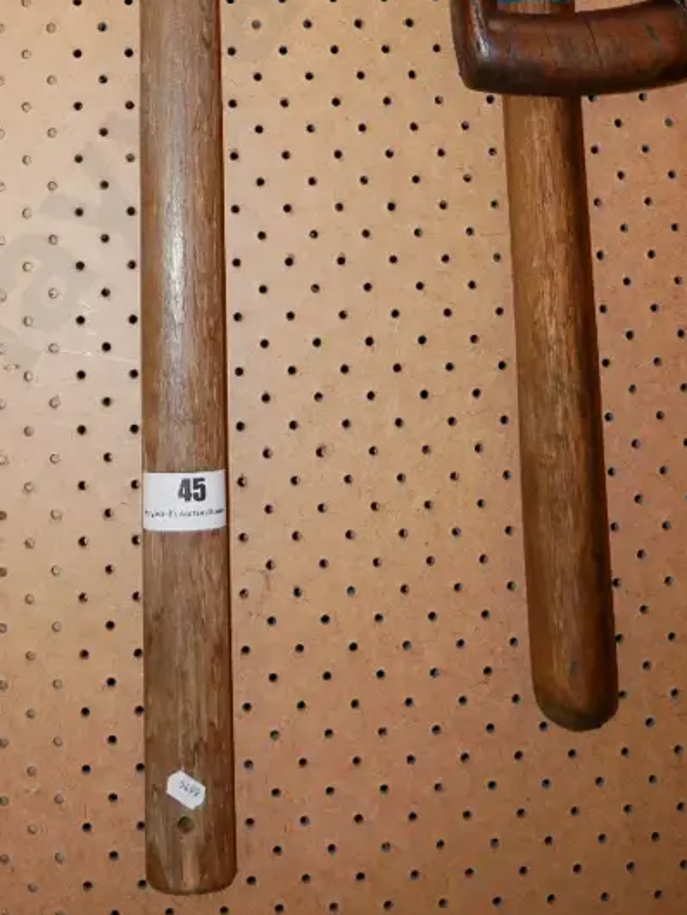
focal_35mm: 58
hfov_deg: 25.0
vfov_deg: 31.5
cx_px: 194
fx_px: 1534
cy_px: 73
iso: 3200
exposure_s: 1/80
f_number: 4
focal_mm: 15
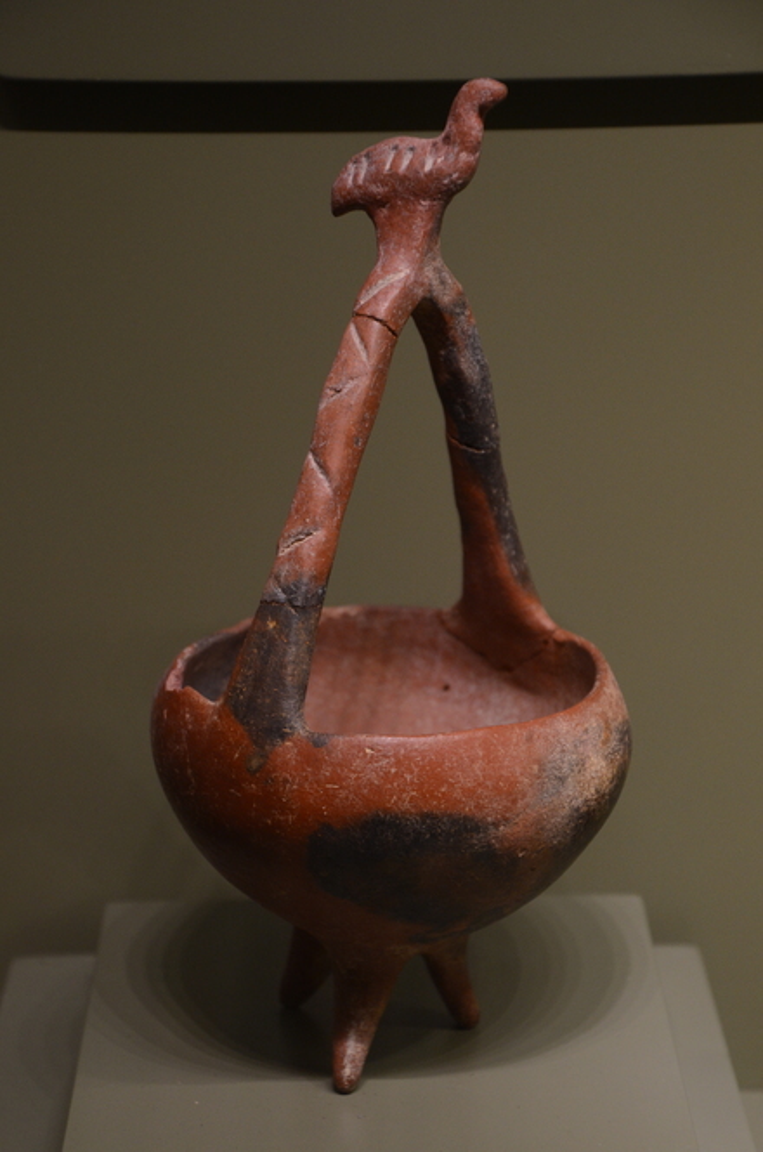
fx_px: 2969
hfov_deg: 14.6
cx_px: 382
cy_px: 576
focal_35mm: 93
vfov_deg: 21.9
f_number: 5
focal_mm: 62
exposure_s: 1/30
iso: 1000
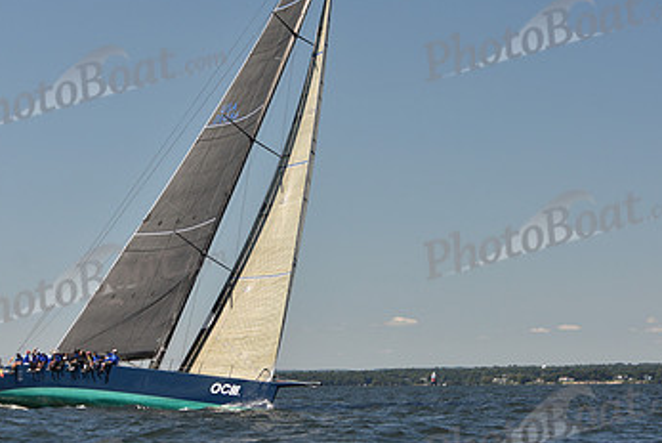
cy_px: 158
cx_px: 326
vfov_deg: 11.7
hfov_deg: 17.5
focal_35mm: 117
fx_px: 2153
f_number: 4.5
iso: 250
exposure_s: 1/1000
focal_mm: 70
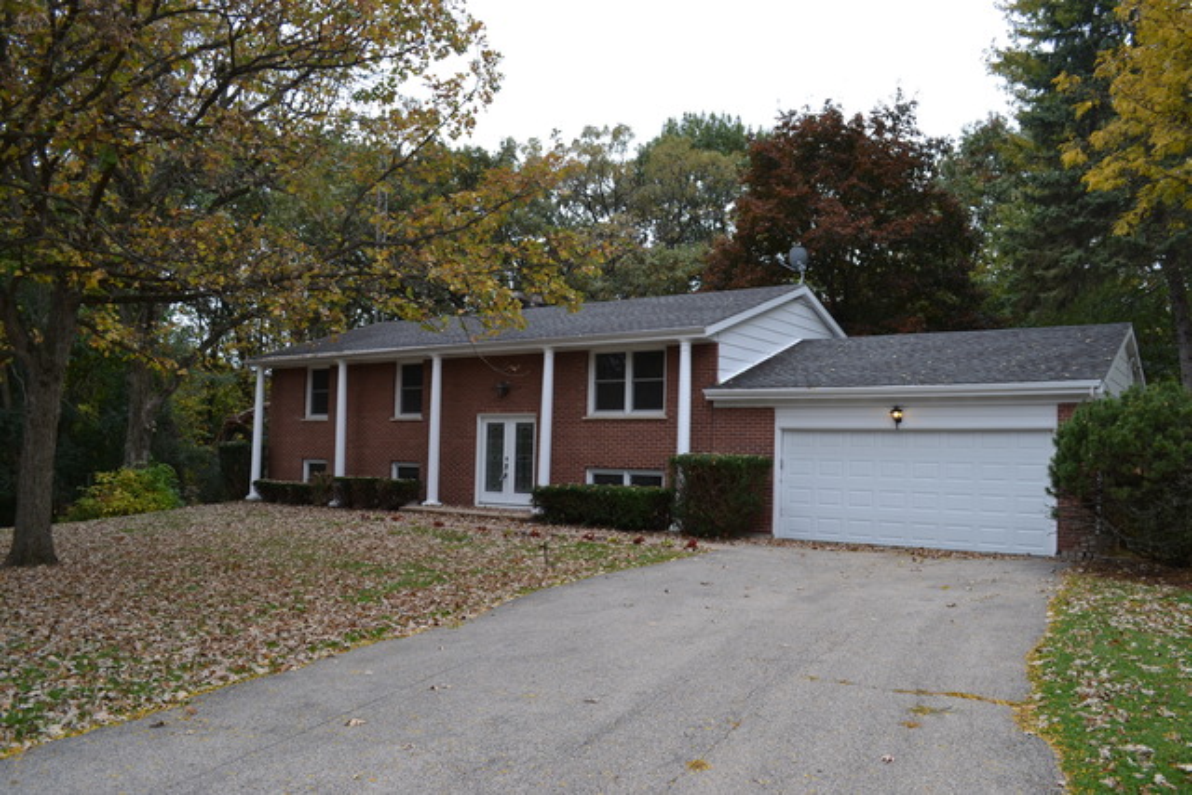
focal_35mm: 27
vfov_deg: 48.0
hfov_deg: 67.4
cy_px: 398
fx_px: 894
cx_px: 596
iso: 110
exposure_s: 1/125
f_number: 5.6
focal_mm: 18
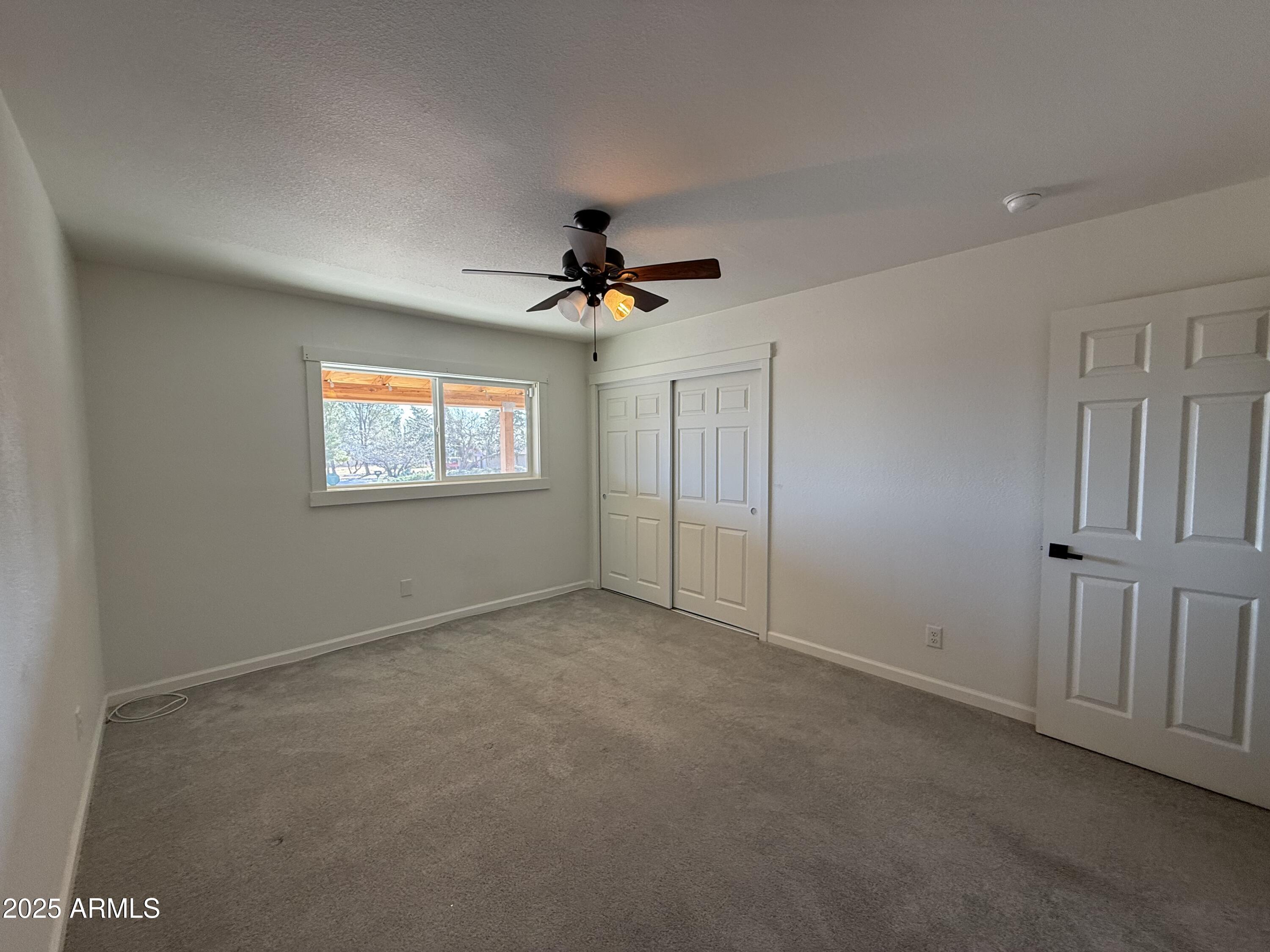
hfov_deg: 102.1
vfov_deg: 85.7
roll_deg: +0.4
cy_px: 476
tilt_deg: -3.6
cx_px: 635
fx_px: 514
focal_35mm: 14
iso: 125
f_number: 2.2
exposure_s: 1/120
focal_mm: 2.22
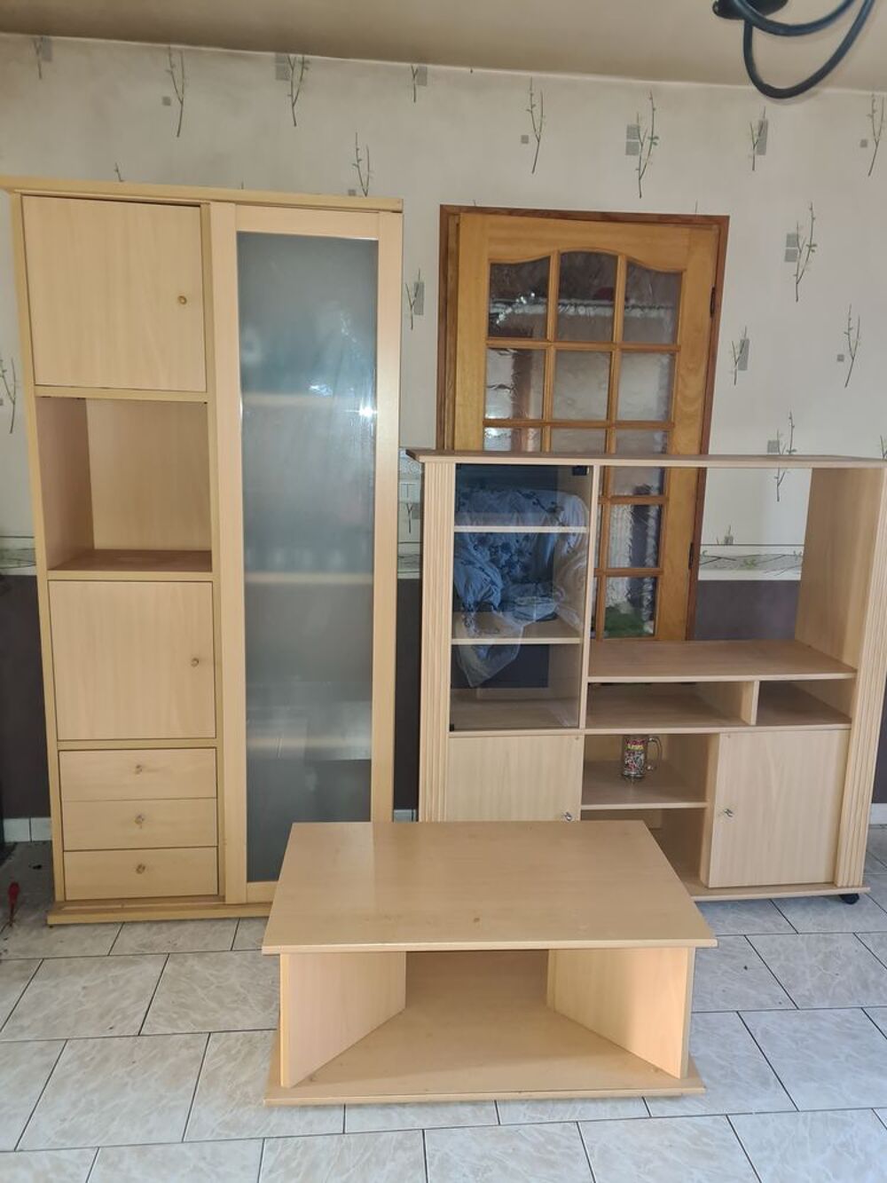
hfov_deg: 53.1
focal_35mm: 26
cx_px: 444
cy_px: 592
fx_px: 888
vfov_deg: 67.3
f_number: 1.8
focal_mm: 5.4
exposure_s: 1/25
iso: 640
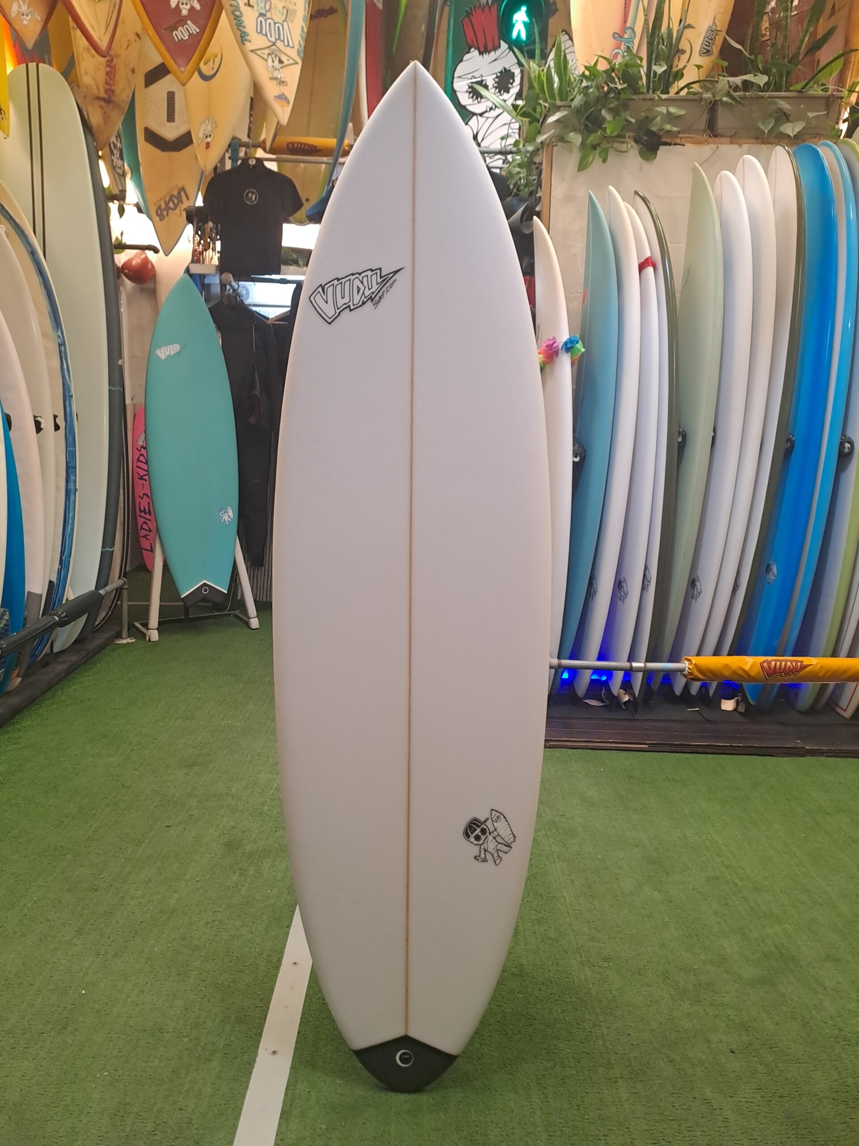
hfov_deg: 54.9
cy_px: 573
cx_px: 430
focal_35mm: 25
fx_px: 827
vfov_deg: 69.4
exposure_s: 1/50
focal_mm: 4.65
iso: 250
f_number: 1.8
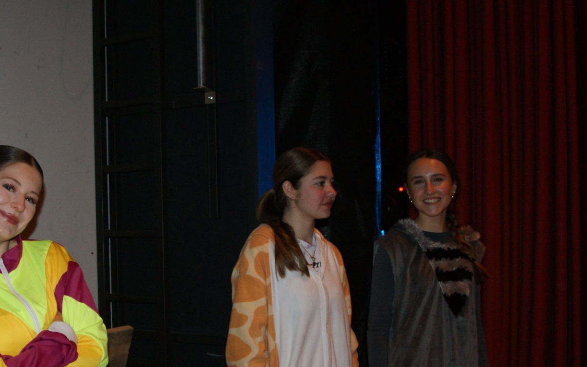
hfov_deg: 42.9
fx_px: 736
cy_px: 258
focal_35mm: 46
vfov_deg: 27.7
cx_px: 196
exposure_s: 1/60
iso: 400
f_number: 5.6
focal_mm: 18
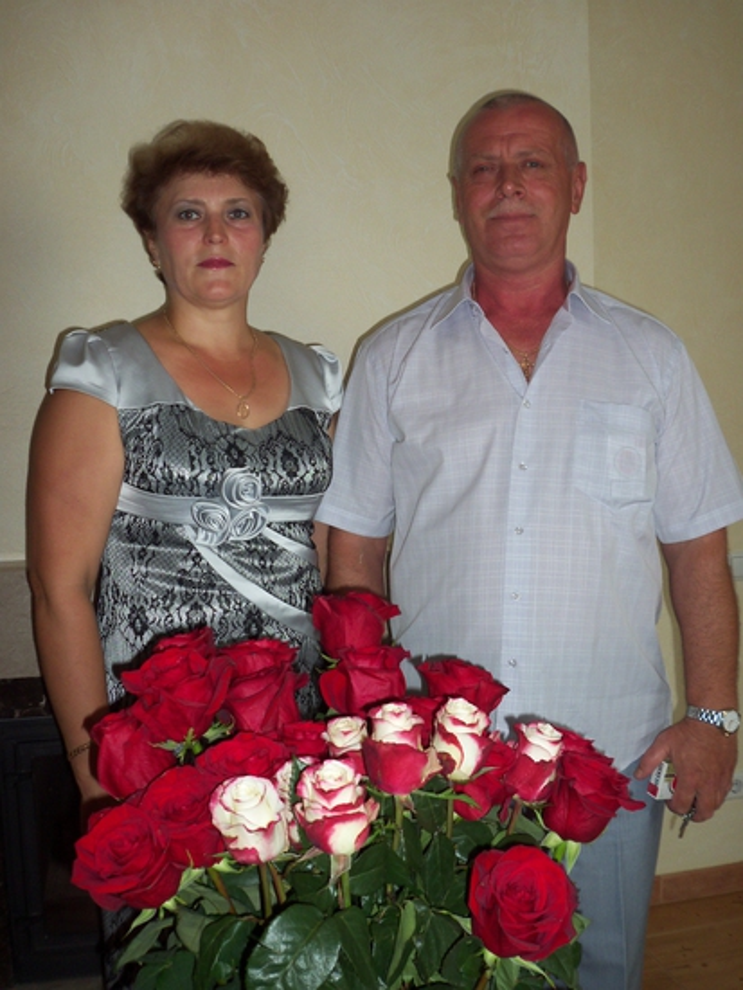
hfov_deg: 41.8
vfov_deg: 53.9
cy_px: 495
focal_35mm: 34
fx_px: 972
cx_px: 372
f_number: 2.9
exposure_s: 1/30
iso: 100
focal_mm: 5.7
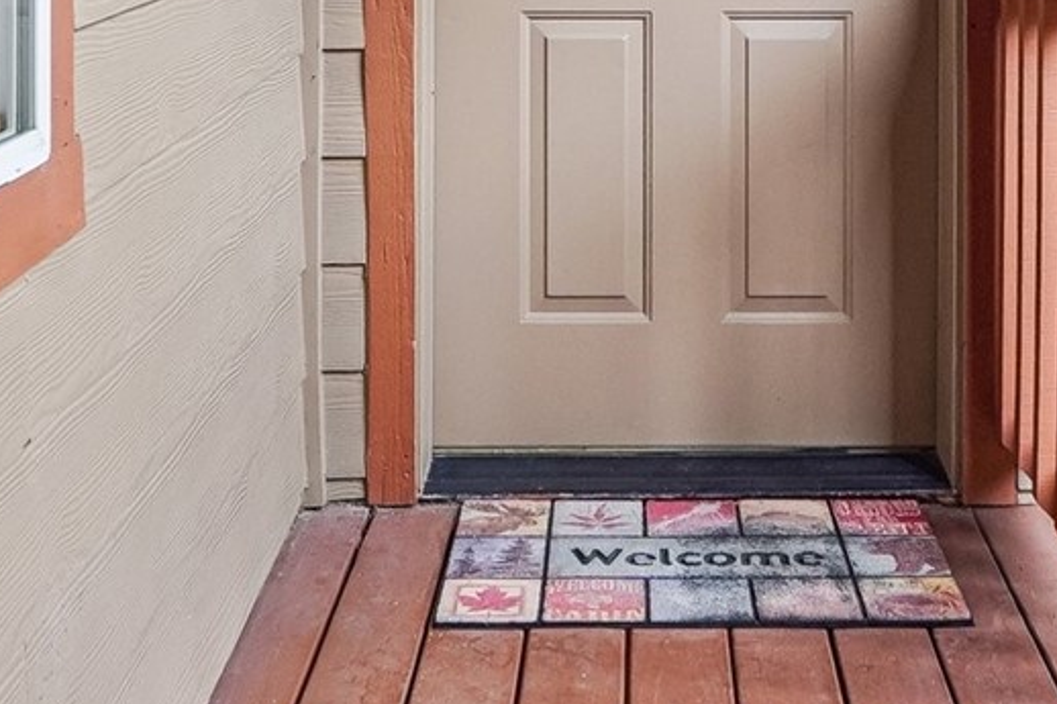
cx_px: 656
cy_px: -170
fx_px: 1732
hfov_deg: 33.8
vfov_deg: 21.2
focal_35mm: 59
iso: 400
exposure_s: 1/13
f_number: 8
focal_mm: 12
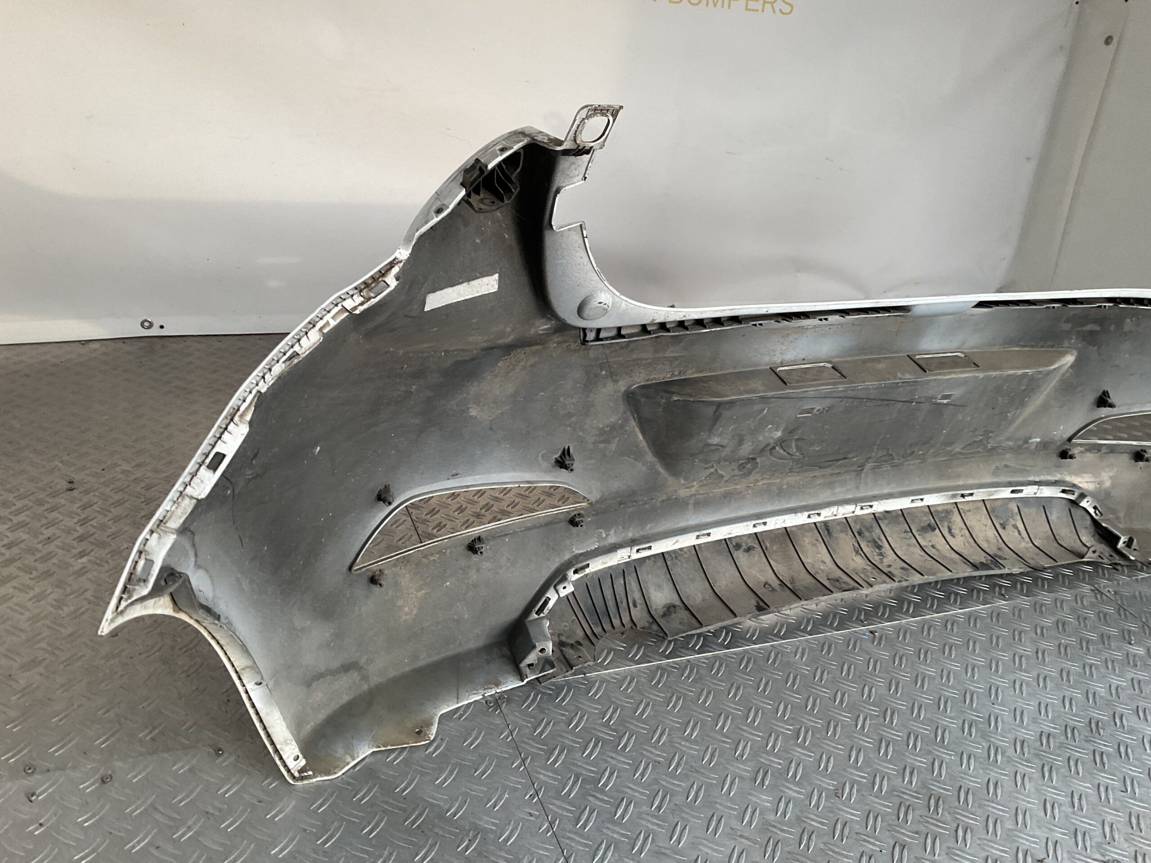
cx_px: 576
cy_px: 432
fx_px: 964
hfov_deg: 61.7
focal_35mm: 29
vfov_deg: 48.2
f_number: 1.8
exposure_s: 1/120
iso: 64
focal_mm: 3
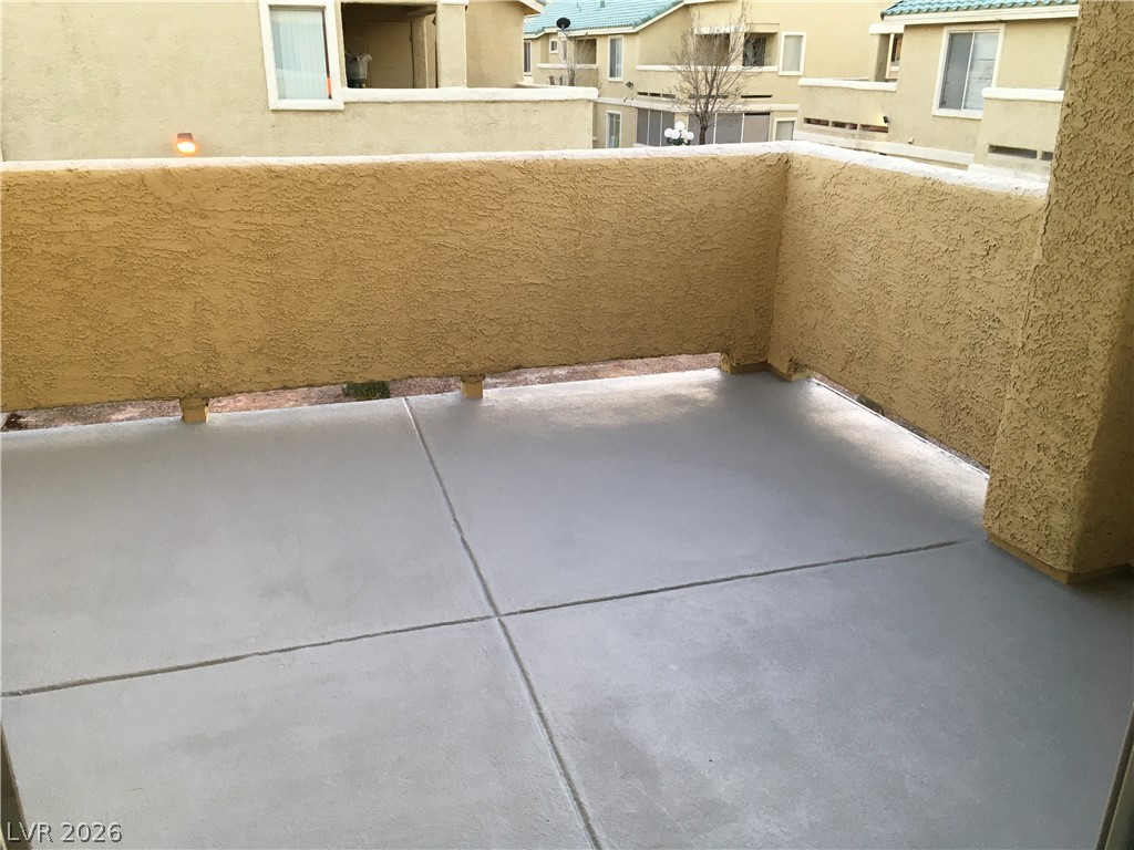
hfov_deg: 61.7
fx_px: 950
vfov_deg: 48.2
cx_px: 567
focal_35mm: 29
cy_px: 425
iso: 25
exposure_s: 1/40
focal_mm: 4.15
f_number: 2.2
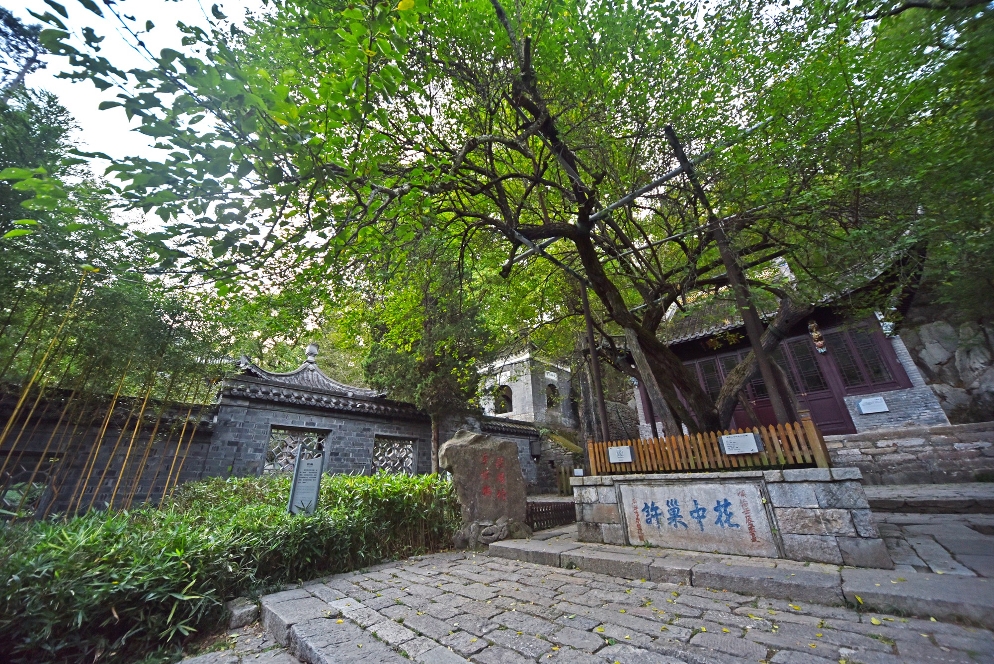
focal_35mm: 12
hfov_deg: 112.6
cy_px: 332
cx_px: 497
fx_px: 331
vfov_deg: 90.1
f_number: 4.5
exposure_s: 1/13
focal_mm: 12
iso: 800
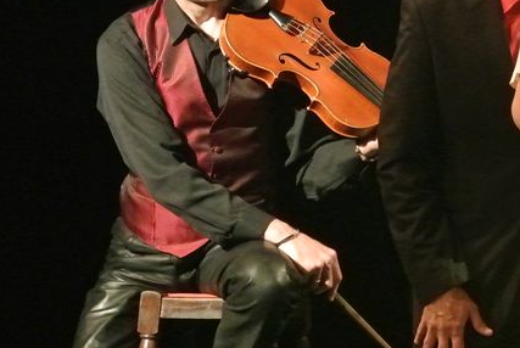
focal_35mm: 335
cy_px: 41
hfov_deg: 6.1
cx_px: 460
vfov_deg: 4.1
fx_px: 4845
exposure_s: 1/100
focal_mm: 66.4
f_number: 5
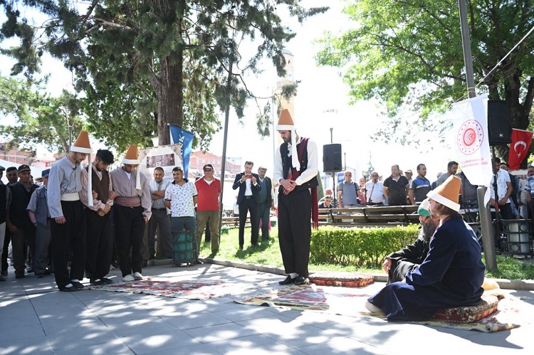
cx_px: 267
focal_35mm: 32
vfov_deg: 41.1
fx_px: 474
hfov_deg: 58.7
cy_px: 178
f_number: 2.8
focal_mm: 32
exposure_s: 1/1000
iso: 400
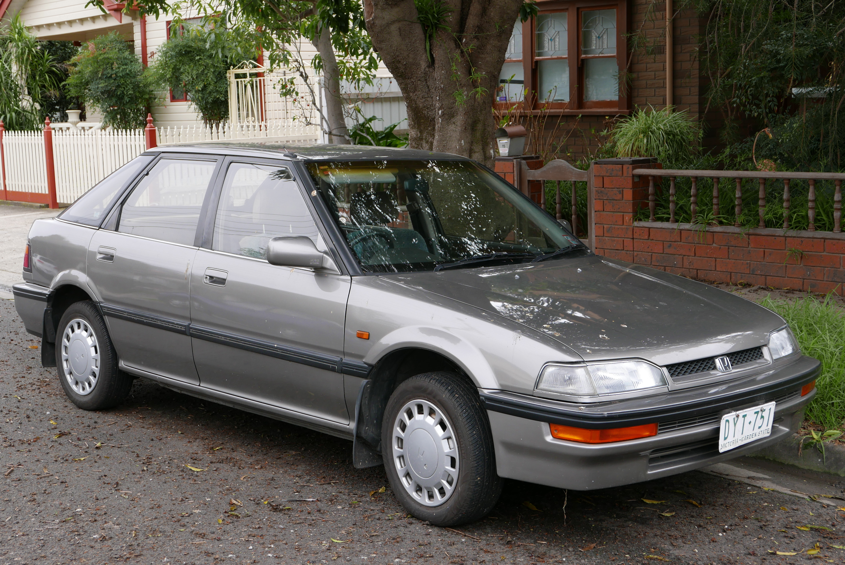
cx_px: 422
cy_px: 282
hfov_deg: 36.8
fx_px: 1268
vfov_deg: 25.1
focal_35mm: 54
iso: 200
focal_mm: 24.5
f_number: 5.6
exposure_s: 1/125
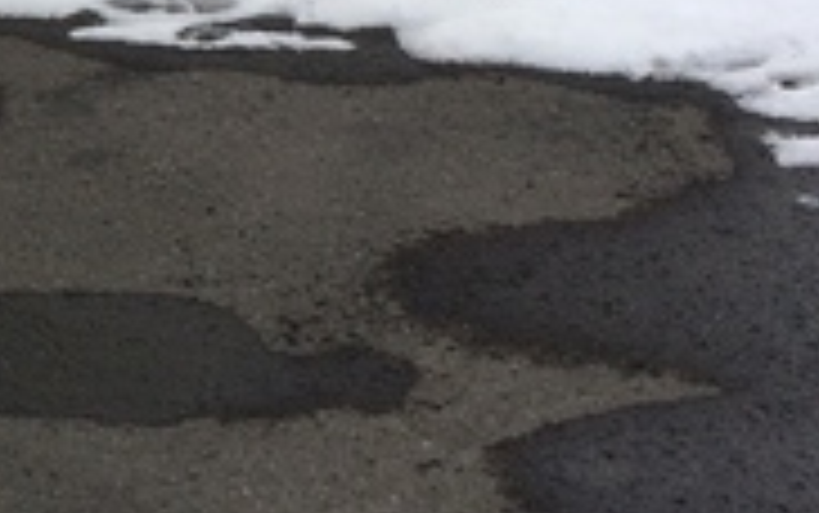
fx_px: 2412
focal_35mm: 108
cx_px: -256
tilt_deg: -16.7
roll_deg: +5.1
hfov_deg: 18.0
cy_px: 9
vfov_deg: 12.0
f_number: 2.2
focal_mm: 4.15
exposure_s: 1/471
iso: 32
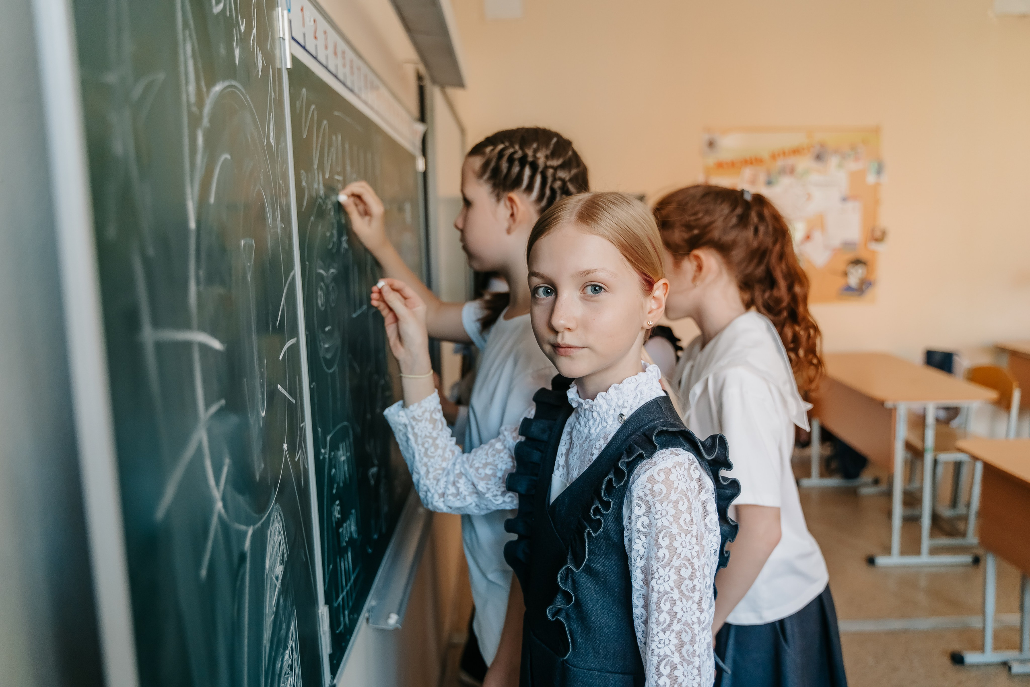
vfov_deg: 46.4
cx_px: 515
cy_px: 344
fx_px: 801
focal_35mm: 28
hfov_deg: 65.5
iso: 1600
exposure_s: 1/160
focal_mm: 28
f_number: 2.8
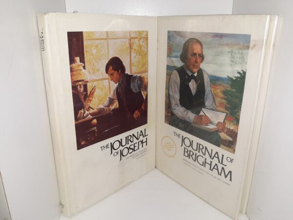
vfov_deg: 49.7
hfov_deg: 63.4
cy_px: 110
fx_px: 237
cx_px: 146
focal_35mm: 28
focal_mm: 3.7
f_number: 1.7
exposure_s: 1/121
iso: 40
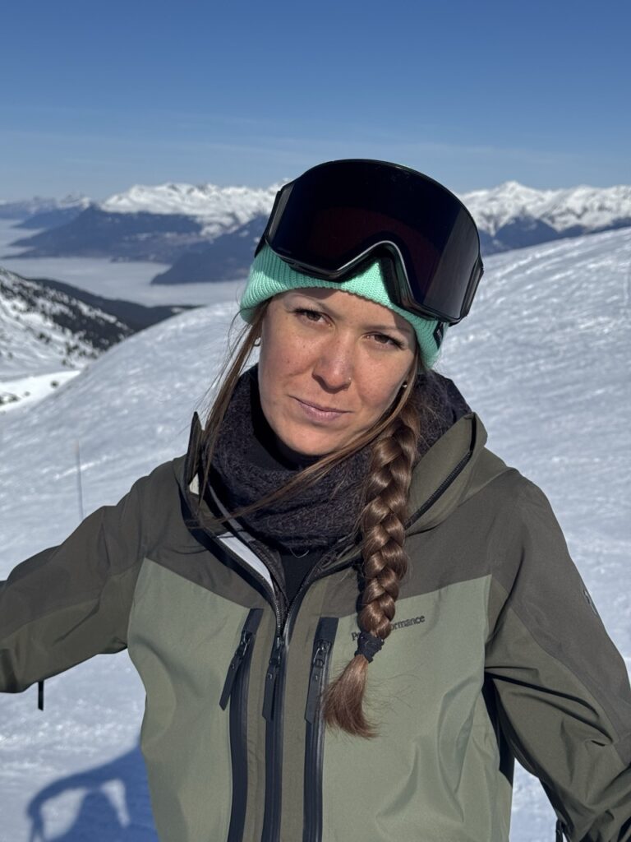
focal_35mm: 48
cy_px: 421
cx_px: 316
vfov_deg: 39.7
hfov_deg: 30.3
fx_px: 1167
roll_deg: -0.9
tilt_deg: -10.8
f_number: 1.78
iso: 64
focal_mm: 6.76
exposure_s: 1/9009
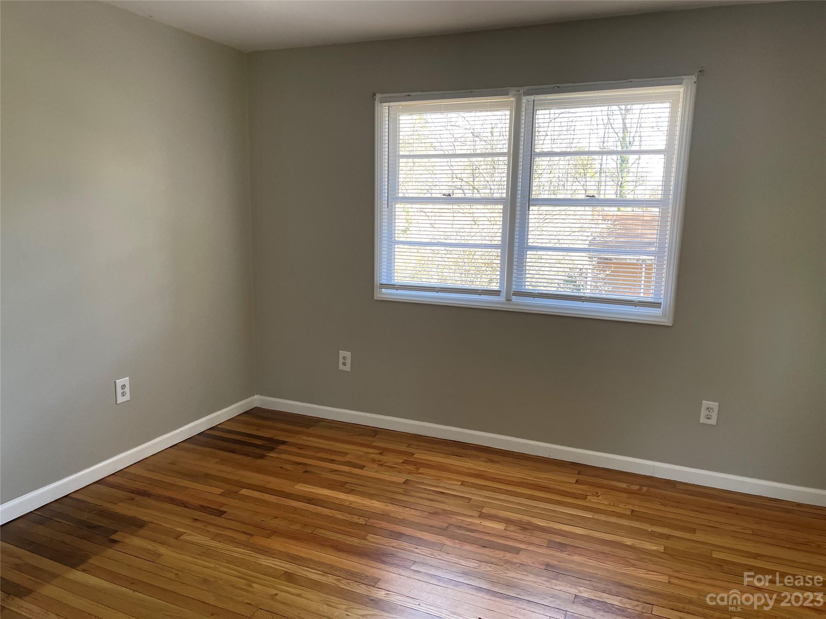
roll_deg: -0.7
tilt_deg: -11.2
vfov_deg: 53.1
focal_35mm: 26
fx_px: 620
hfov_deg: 67.3
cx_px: 413
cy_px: 310
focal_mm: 5.1
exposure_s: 1/121
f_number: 1.6
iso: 100
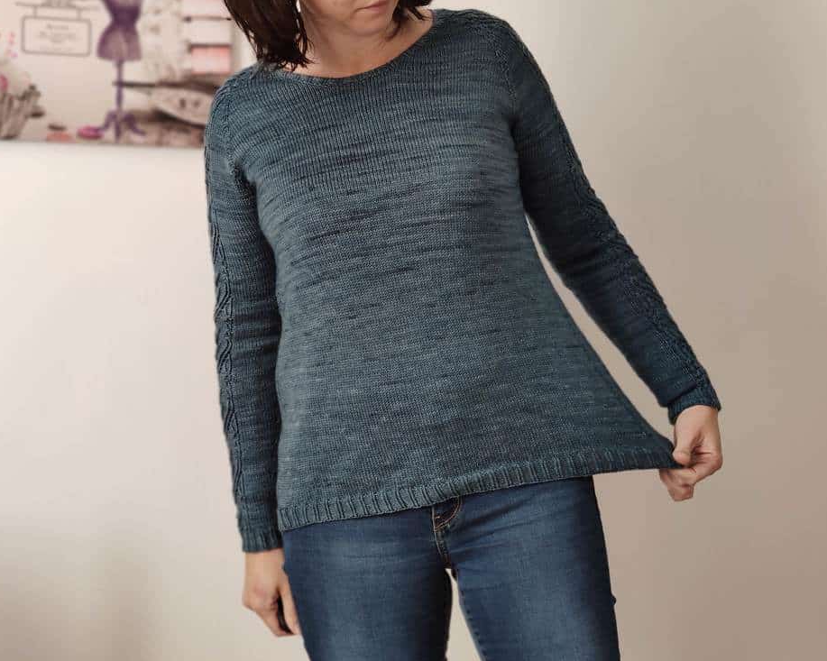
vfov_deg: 34.1
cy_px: 326
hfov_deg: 42.0
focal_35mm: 44
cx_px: 415
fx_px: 1077
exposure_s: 1/100
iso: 267
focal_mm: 8.16
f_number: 2
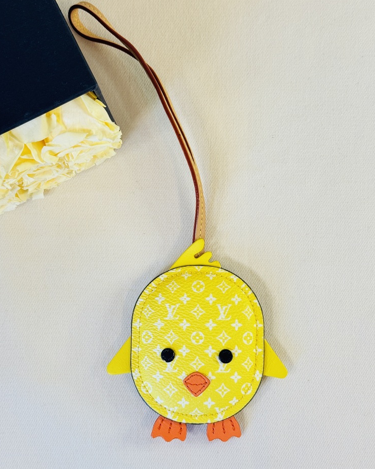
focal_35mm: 51
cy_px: 231
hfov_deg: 29.7
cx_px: 188
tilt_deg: -82.7
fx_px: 707
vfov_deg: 36.7
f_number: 1.78
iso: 64
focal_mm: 6.76
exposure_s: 1/50
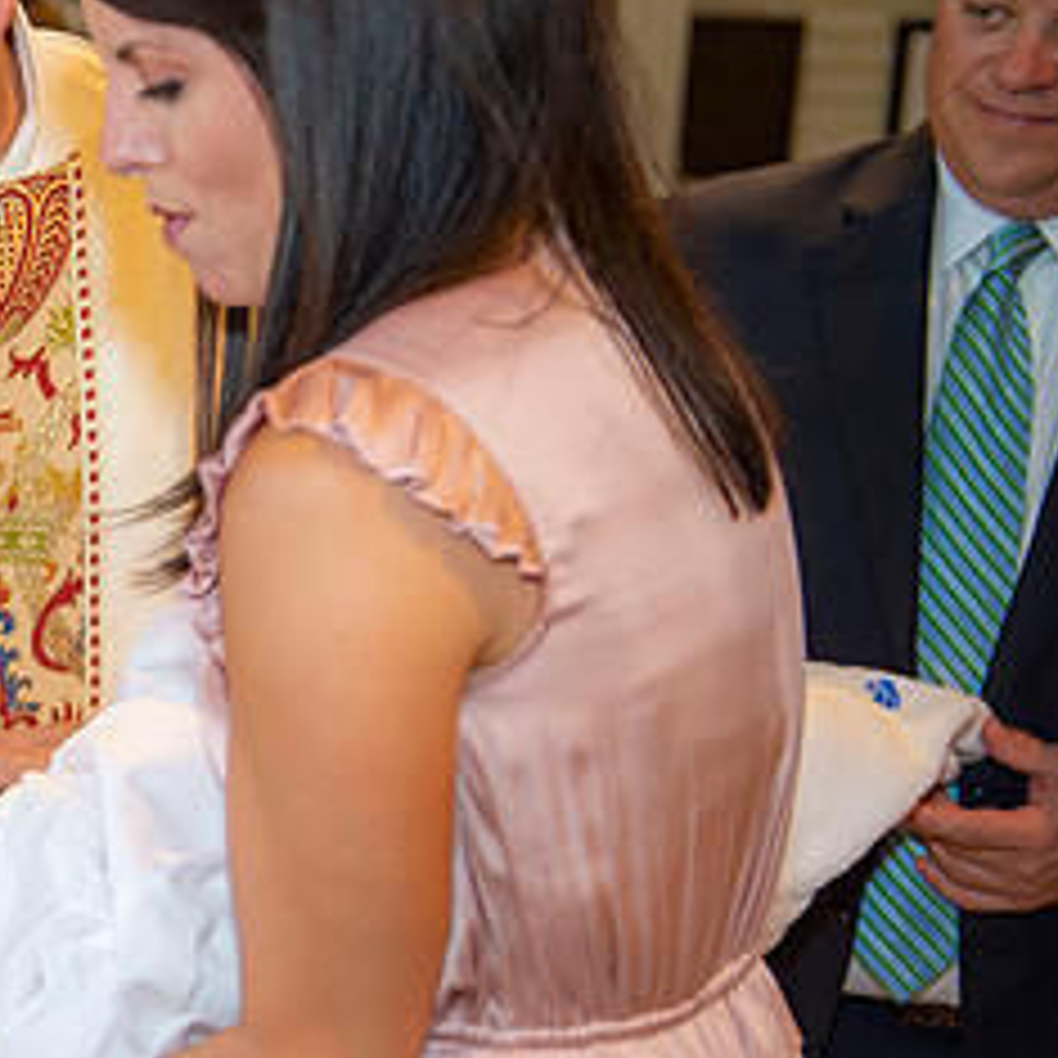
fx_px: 3873
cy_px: 804
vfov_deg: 15.5
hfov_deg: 14.8
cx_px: -344
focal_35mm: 112
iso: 640
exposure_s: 1/100
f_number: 3.2
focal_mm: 48
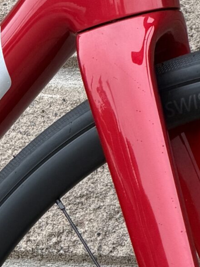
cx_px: -138
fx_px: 3360
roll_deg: -0.1
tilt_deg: -5.2
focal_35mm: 436
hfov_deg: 3.4
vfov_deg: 4.5
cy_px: 303
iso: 125
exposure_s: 1/121
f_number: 2.8
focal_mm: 16.89
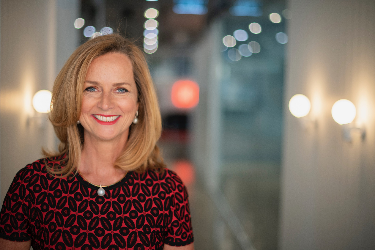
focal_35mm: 51
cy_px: 127
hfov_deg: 38.9
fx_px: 531
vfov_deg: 26.5
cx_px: 190
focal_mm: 50
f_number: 1.4
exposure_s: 1/320
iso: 320
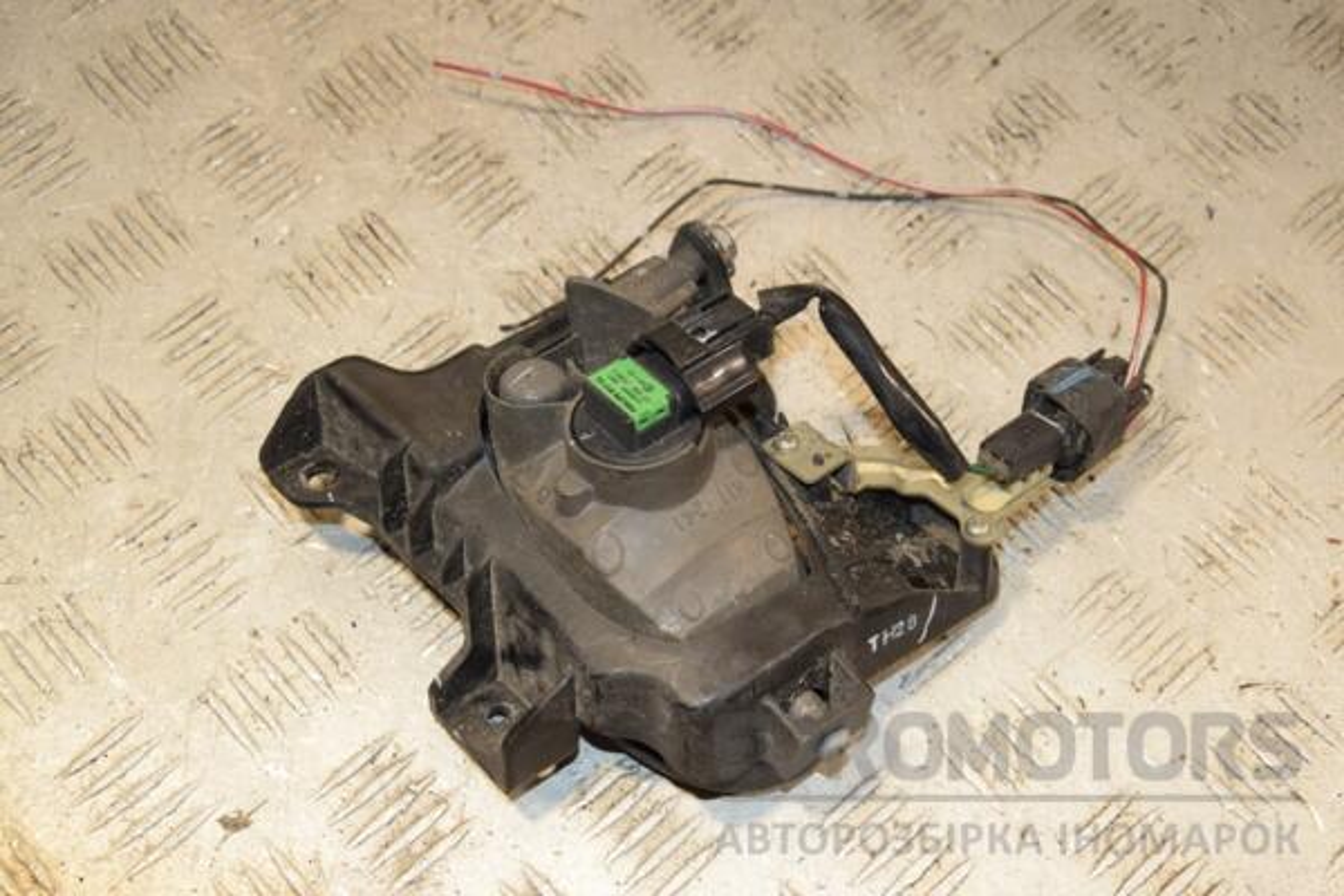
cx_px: 672
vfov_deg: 22.6
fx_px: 2240
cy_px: 448
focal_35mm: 60
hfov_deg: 33.4
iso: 800
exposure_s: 1/200
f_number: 7.1
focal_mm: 40
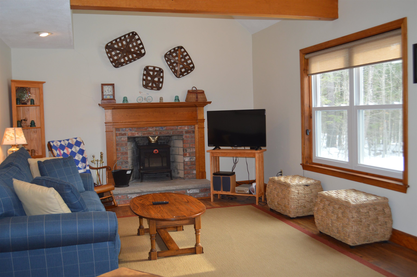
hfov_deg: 53.2
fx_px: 417
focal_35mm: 36
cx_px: 208
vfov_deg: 36.8
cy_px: 138
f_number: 4
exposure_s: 1/60
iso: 400
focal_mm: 24
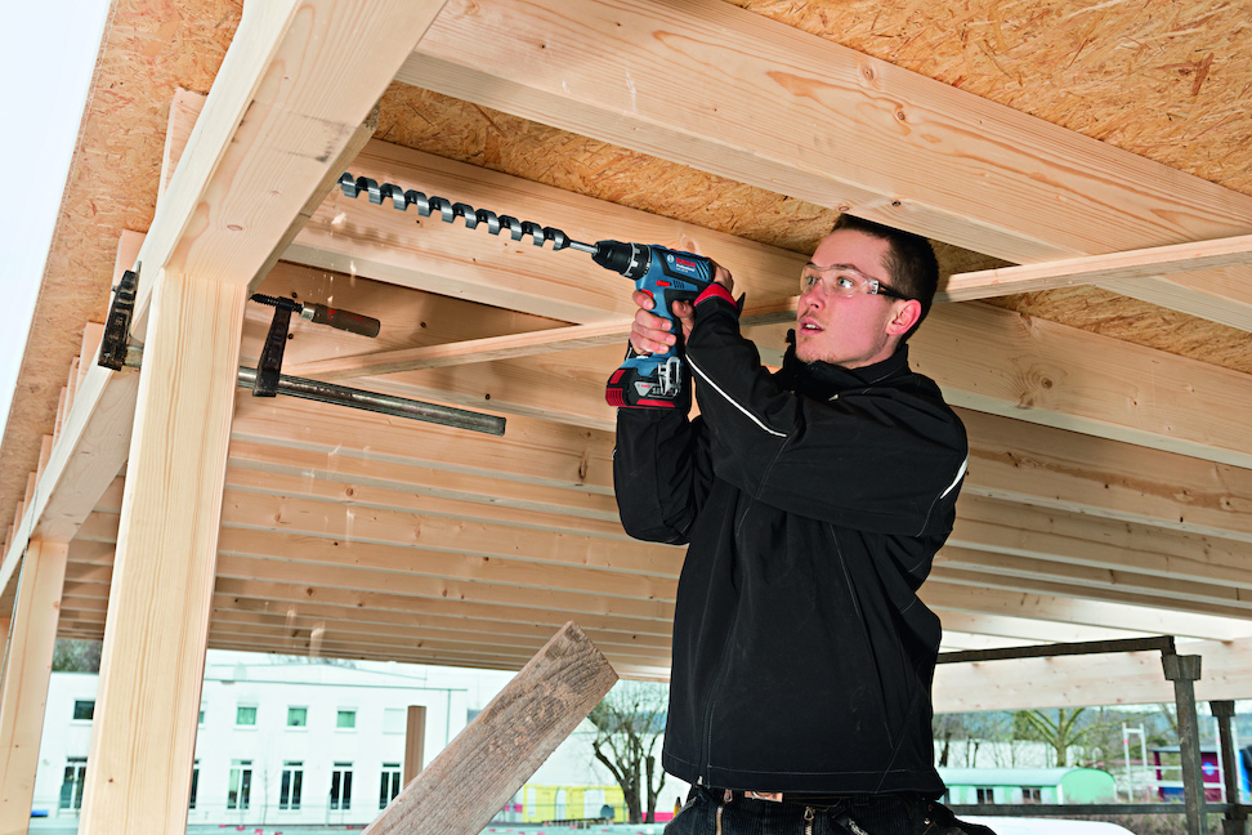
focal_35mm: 36
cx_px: 613
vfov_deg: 36.9
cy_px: 410
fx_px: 1252
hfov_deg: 53.1
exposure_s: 1/50
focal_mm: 35
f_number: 7.1
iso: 640
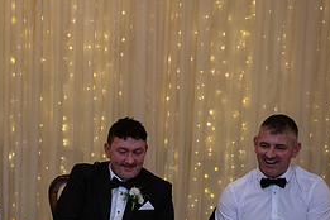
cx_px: -5
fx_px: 1017
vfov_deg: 12.3
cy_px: 194
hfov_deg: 17.9
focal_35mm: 111
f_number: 3.5
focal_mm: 50
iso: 1000
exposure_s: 1/160
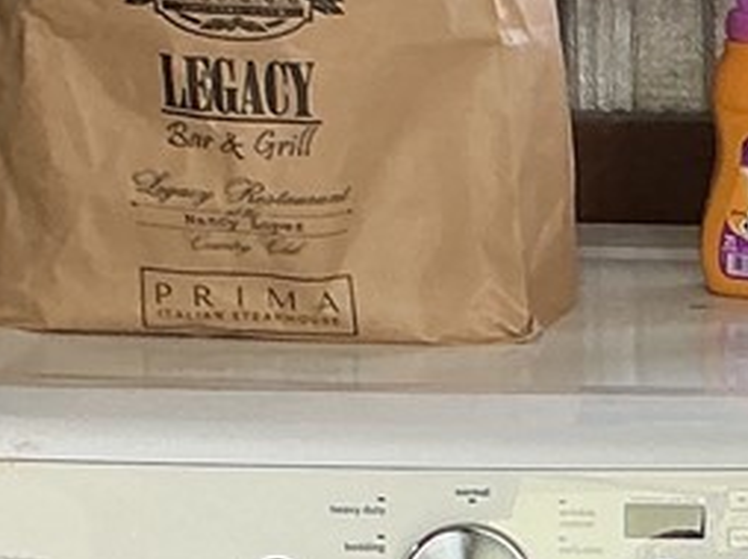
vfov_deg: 8.0
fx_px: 3951
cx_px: 1478
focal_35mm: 183
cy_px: 697
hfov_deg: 10.0
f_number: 1.8
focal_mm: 3
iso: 40
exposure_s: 1/60
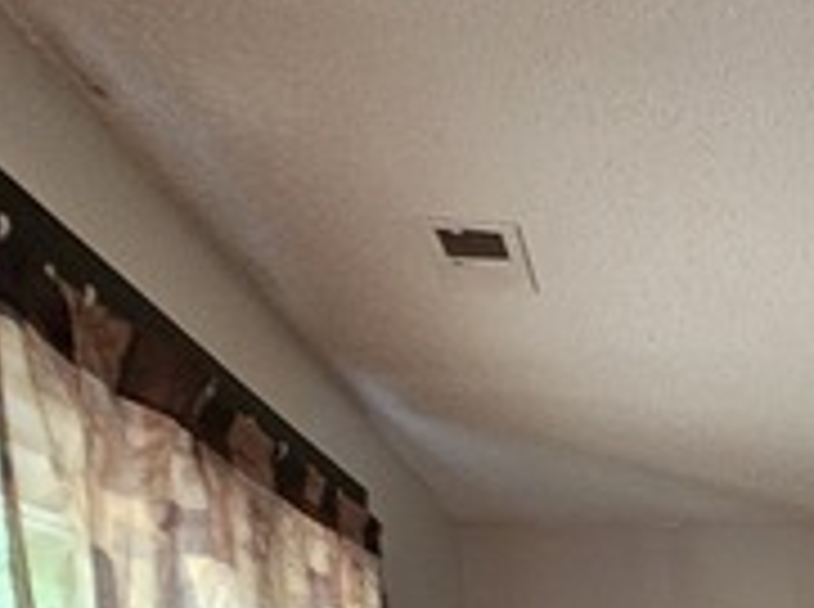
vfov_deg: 26.5
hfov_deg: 30.1
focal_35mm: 48
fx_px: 1126
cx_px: 1100
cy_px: 748
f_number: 2.2
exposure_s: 1/30
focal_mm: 2.2
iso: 500
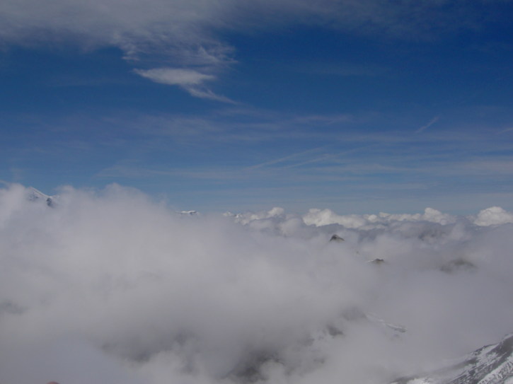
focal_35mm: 34
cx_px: 256
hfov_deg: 54.0
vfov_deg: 41.8
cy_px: 192
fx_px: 504
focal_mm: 5.6
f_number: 4.7
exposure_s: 1/1600
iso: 50
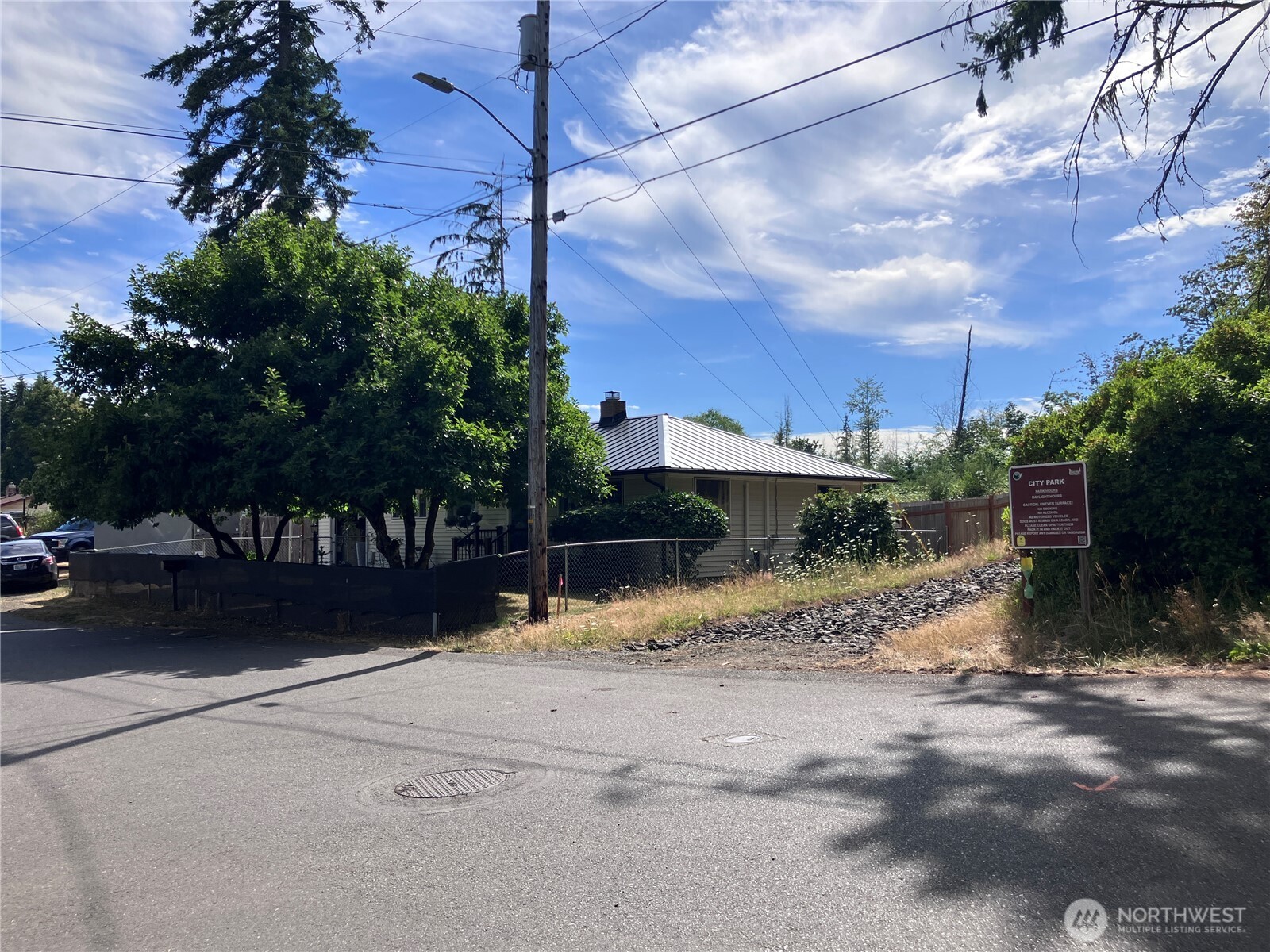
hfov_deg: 63.4
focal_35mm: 28
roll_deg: -0.7
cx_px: 635
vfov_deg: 49.7
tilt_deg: +2.6
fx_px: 1027
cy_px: 476
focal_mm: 3.99
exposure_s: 1/2857
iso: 32
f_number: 1.8
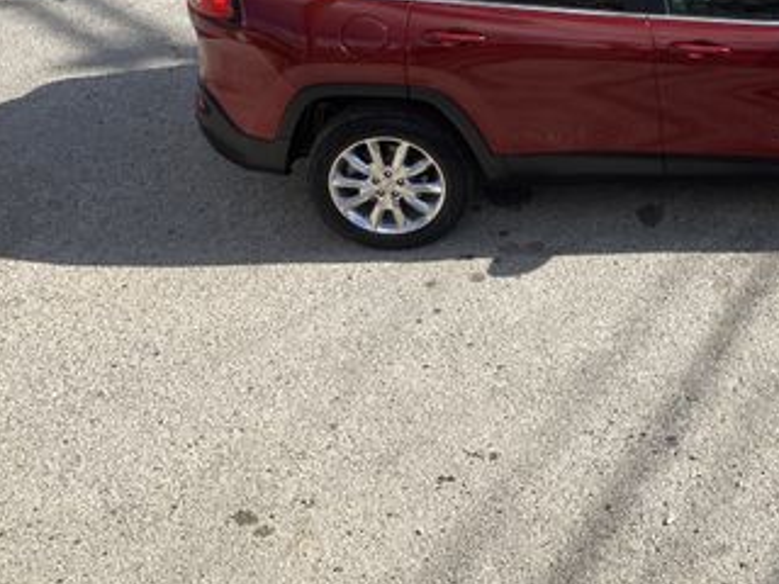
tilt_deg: -29.7
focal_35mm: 56
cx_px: 674
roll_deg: +0.4
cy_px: 85
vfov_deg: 25.5
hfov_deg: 32.9
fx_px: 1260
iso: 20
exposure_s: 1/1946
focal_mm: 3.99
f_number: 1.8
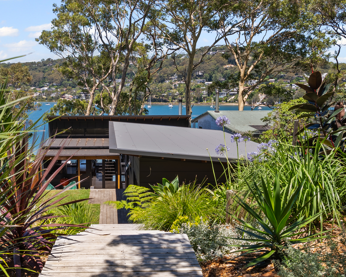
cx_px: 114
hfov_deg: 49.4
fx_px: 369
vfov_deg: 41.2
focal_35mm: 36
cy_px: 136
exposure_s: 1/25
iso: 200
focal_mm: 22
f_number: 14
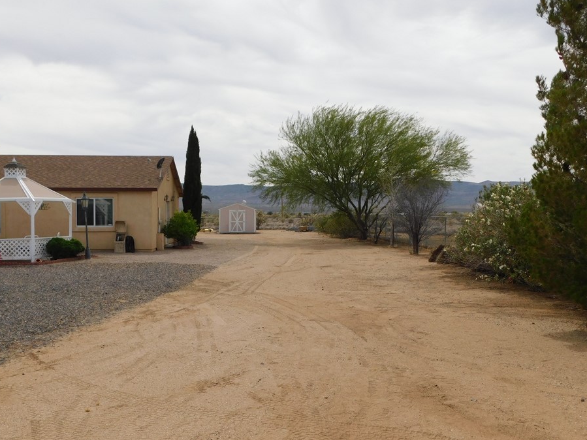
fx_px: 695
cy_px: 238
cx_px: 294
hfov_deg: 45.8
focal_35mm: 41
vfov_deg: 35.1
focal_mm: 6.3
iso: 125
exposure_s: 1/400
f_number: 7
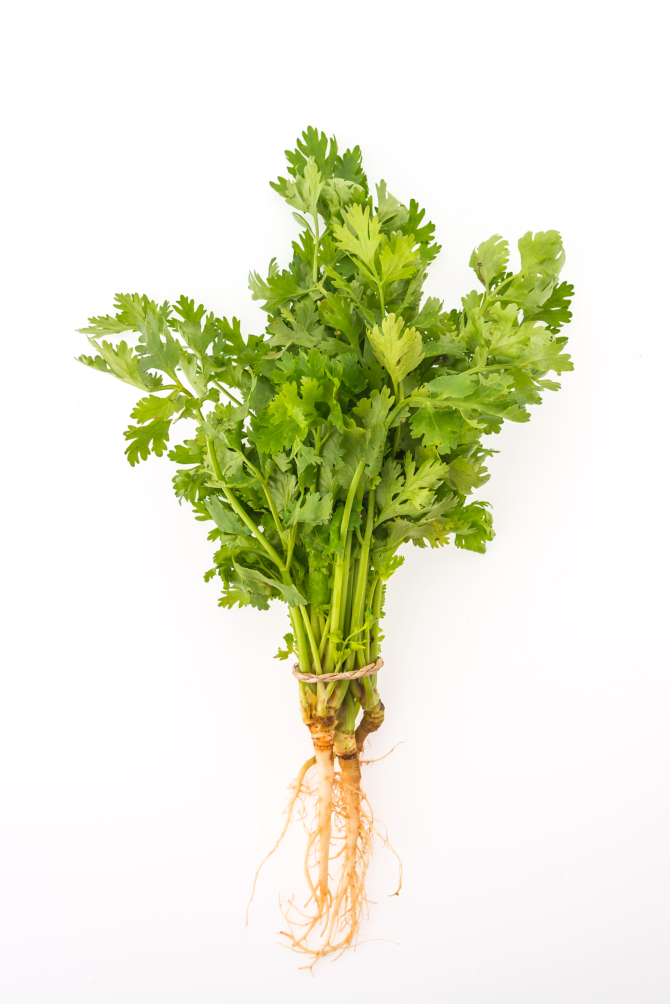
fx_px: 1450
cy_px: 502
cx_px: 335
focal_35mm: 52
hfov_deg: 26.0
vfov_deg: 38.2
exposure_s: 1/50
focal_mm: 52
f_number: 11
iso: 200
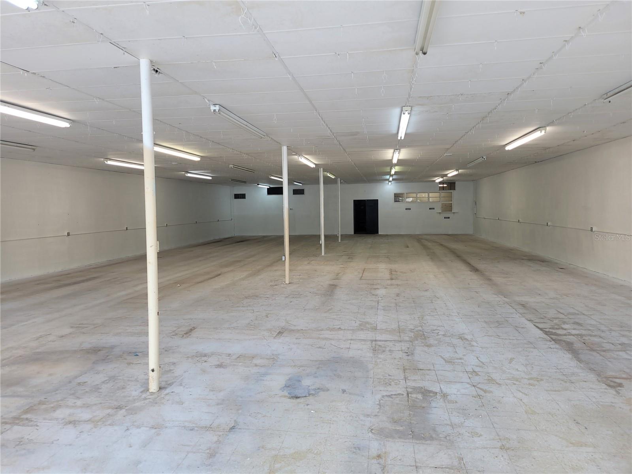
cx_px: 316
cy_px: 237
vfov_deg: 53.1
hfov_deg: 67.3
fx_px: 475
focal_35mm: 26
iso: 50
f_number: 1.8
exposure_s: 1/120
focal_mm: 5.4
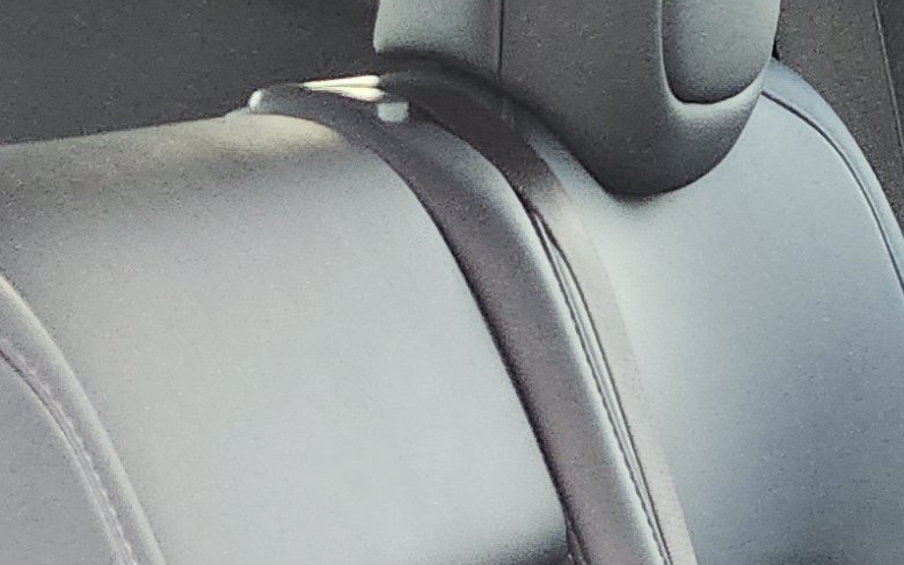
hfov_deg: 16.6
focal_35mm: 125
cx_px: 639
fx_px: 3081
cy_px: 1648
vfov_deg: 8.8
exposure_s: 1/120
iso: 500
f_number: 1.8
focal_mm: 5.54
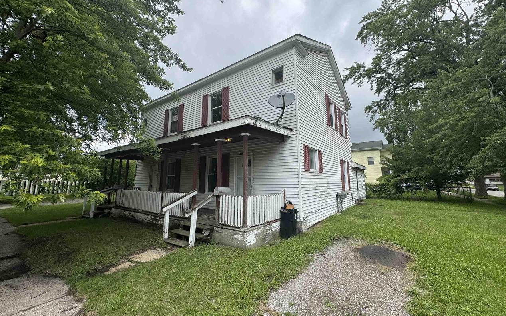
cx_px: 255
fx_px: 207
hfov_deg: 101.5
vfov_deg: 74.7
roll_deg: +2.0
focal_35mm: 15
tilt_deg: +4.6
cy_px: 150
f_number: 2.2
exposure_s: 1/1449
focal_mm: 2.22
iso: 50
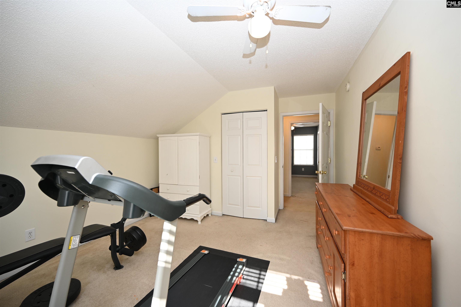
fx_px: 179
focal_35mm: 14
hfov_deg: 104.3
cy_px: 154
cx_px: 230
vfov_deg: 81.1
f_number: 4
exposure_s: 1/60
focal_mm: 14
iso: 220
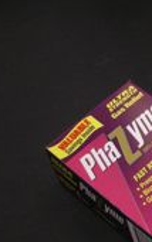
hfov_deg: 13.6
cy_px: 140
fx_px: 576
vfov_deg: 23.8
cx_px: 266
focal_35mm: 87
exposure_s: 1/81.7
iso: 200
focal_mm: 5.8
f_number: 2.8
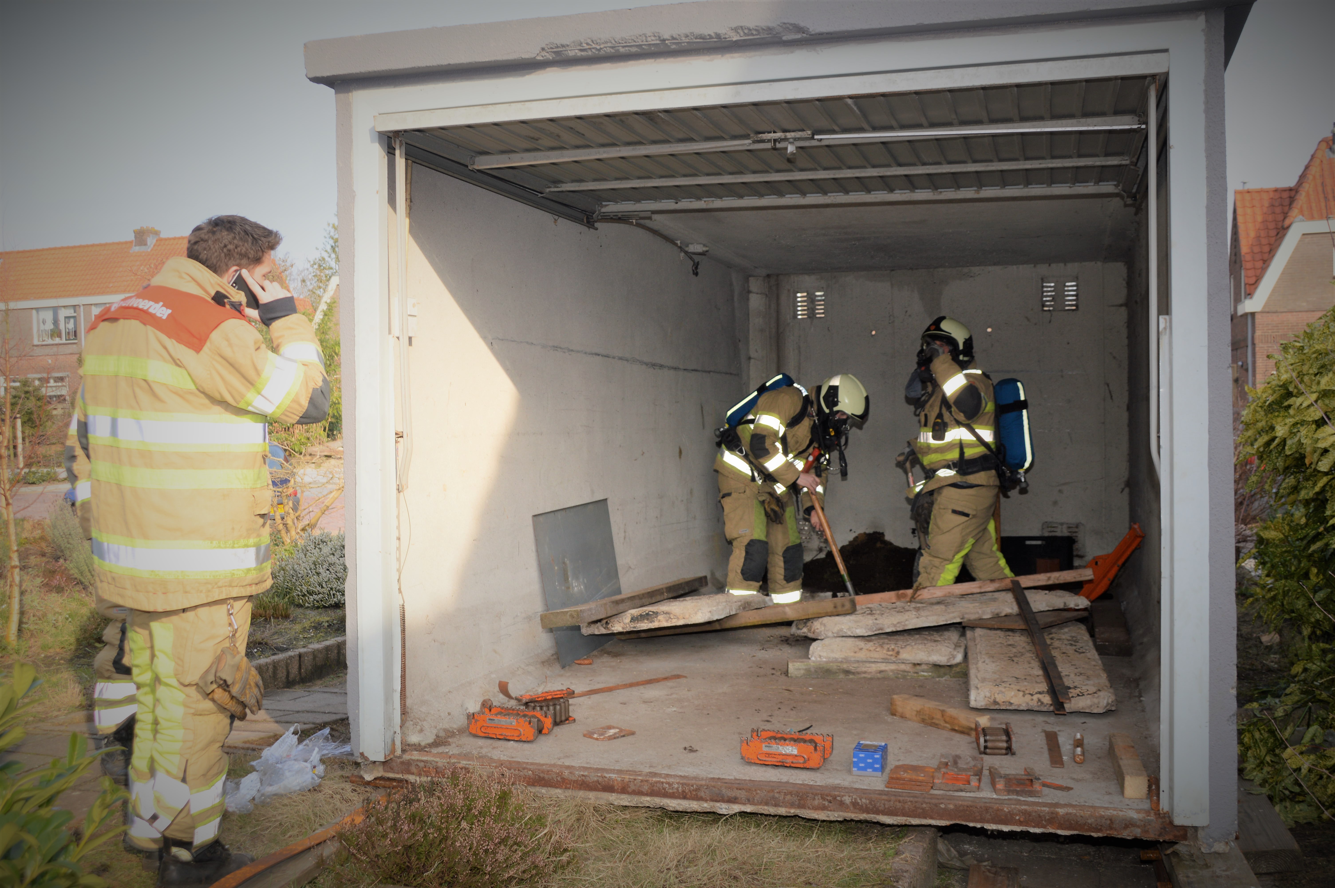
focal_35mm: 33
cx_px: 668
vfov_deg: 39.9
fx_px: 1223
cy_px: 444
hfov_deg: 57.3
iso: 100
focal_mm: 22
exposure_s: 1/125
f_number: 5.6
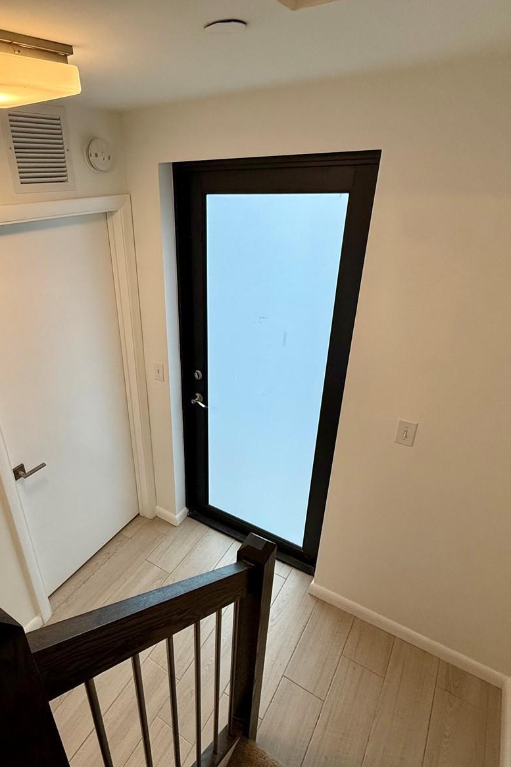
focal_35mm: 20
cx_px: 177
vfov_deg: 84.0
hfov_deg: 60.7
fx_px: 426
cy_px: 385
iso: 125
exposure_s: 1/120
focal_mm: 2.22
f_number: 2.2
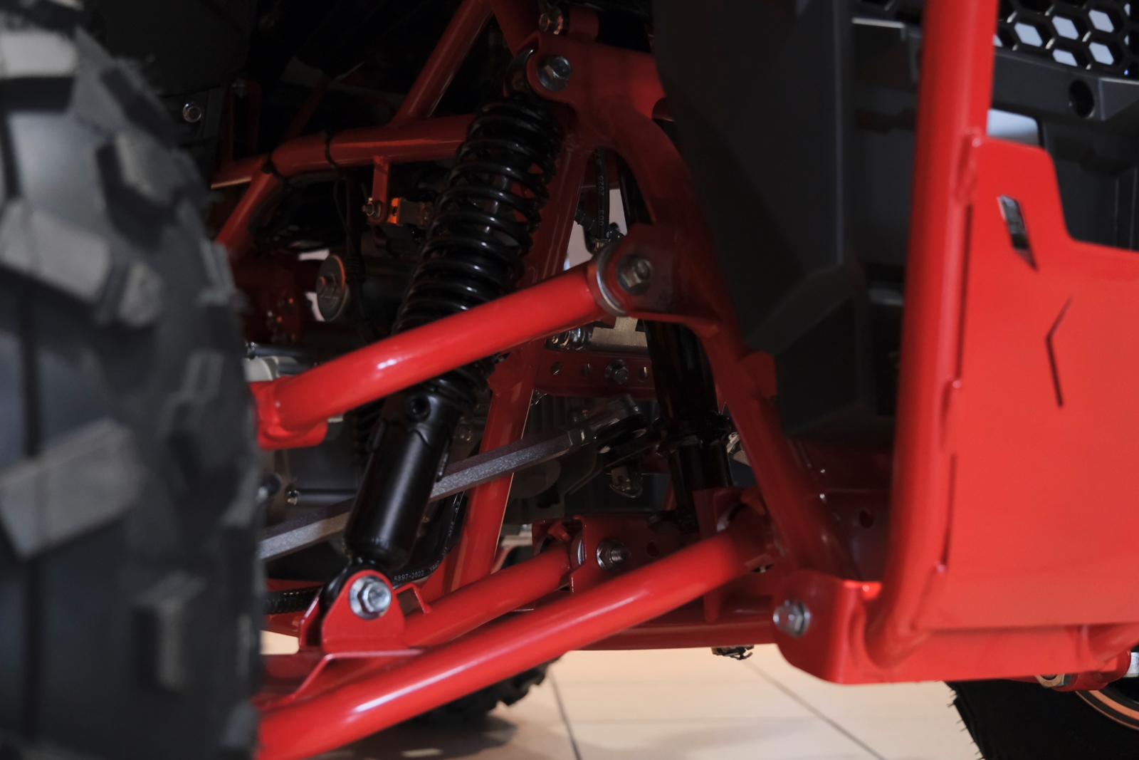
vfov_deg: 30.5
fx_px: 1392
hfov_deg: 44.5
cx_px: 570
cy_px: 380
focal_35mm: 44
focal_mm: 29.2
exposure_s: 1/200
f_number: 4
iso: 3200
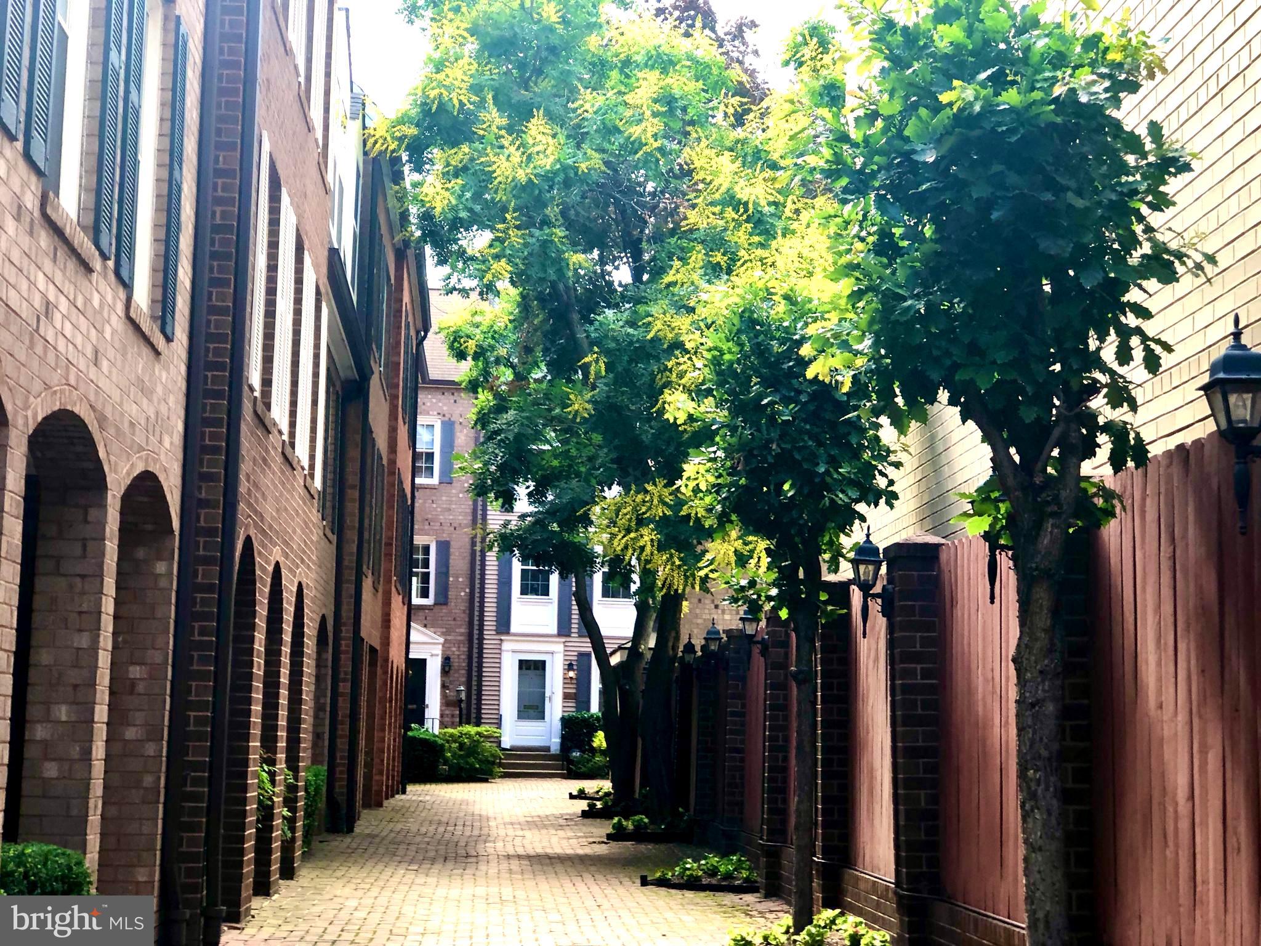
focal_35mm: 57
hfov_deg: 33.8
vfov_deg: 25.7
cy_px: 473
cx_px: 630
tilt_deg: +9.2
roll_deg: -1.1
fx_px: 2076
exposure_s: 1/40
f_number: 2.8
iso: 25
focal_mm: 6.6
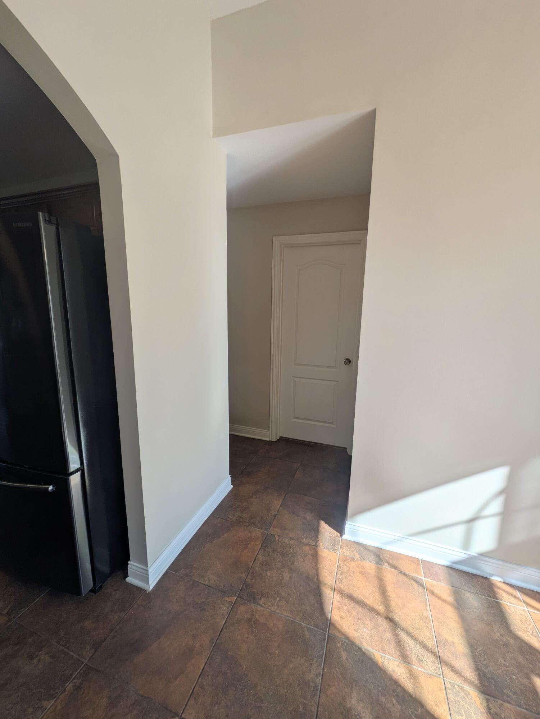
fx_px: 291
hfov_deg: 85.7
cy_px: 360
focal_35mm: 14
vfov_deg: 102.0
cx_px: 270
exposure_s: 1/501
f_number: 2.2
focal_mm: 1.83
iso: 40
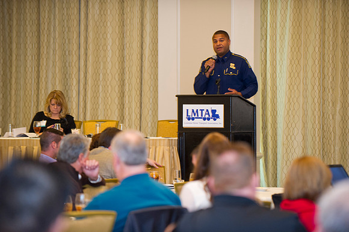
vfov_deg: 8.8
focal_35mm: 155
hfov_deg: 13.3
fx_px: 1502
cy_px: 116
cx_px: 174
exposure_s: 1/60
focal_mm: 155
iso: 1600
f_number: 2.8
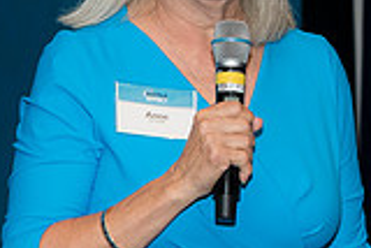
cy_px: 15
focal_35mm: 254
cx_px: 81
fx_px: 2620
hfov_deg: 8.1
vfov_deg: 5.4
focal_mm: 70
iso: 800
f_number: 5
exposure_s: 1/125
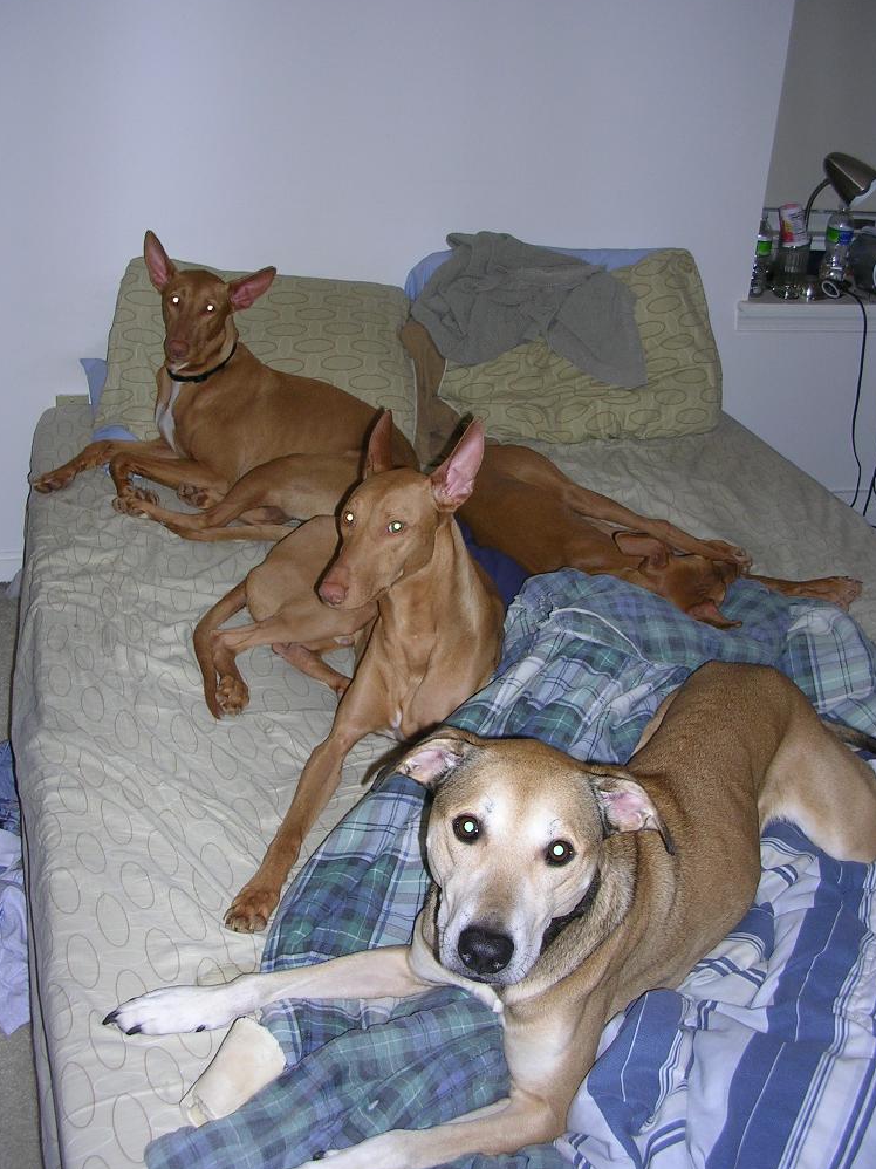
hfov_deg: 36.8
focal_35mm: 39
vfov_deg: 47.9
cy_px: 583
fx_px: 1316
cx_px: 442
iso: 50
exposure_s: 1/60.1
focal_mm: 5.8
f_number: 2.8
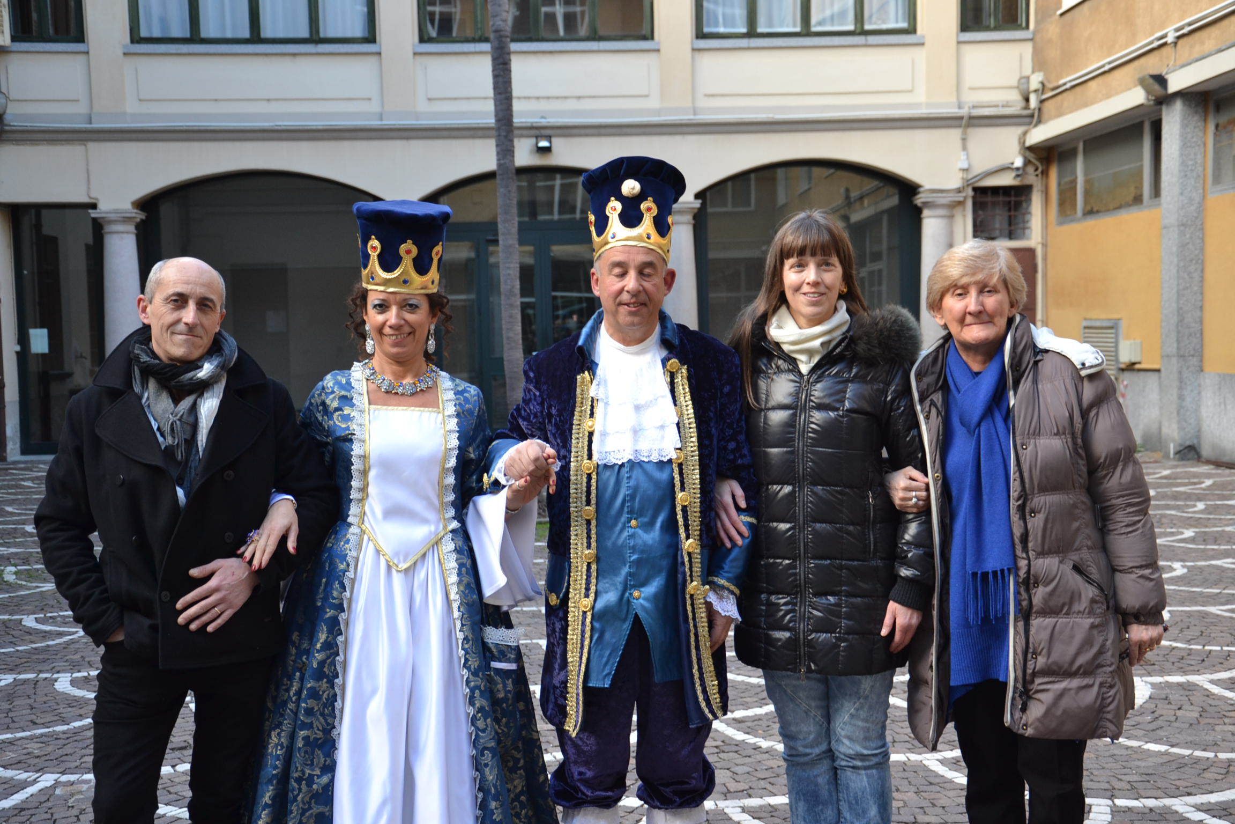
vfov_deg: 26.5
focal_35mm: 51
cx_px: 618
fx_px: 1749
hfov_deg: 38.9
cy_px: 412
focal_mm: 34
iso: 400
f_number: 4.2
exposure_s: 1/80
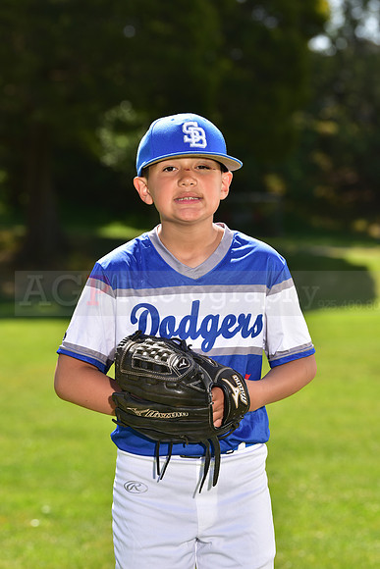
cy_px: 284
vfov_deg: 14.7
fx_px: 2215
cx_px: 190
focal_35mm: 140
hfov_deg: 9.8
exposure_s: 1/200
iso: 80
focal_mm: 140
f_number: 5.6
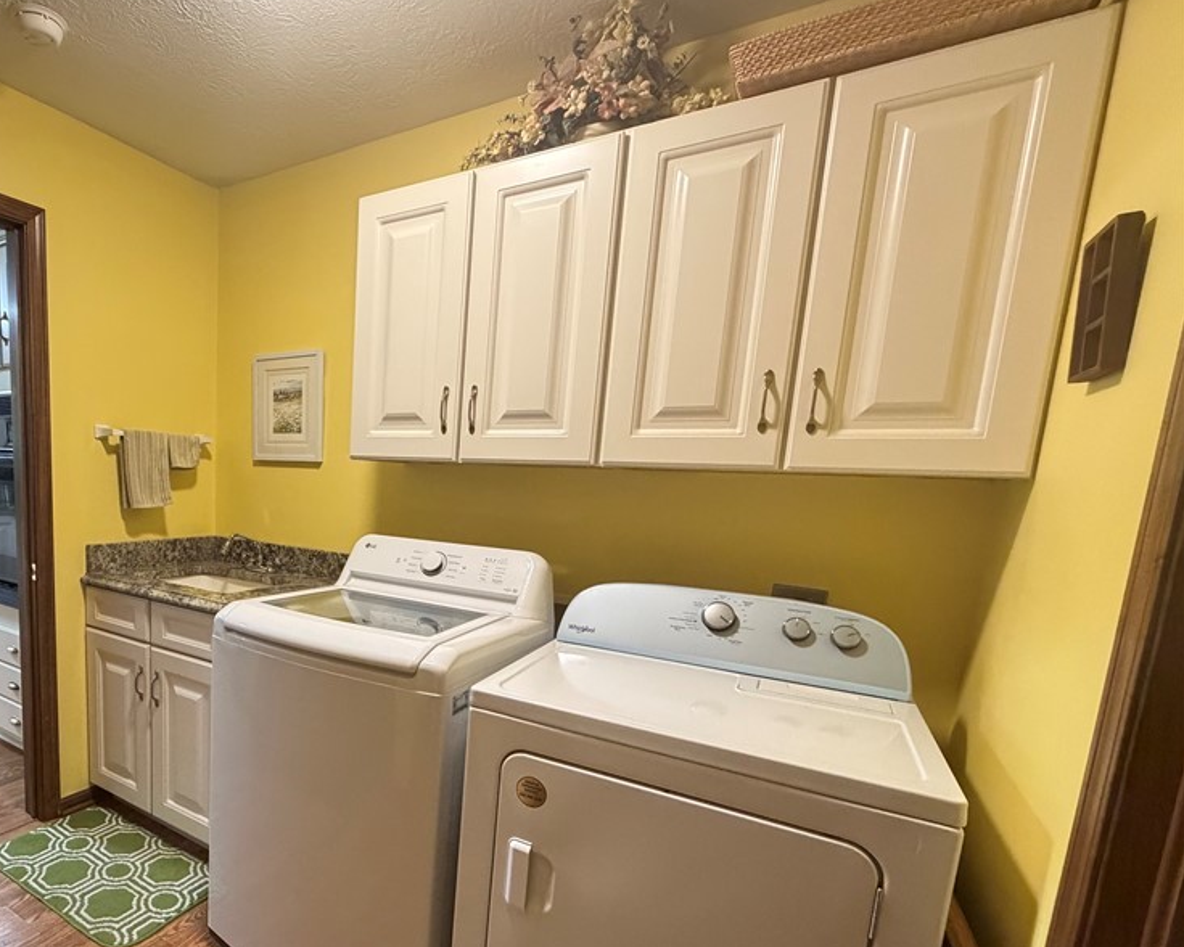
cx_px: 362
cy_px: 571
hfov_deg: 79.5
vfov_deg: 70.1
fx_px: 666
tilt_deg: -8.8
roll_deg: -2.6
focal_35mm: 19
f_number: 2.2
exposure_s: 1/60
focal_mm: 2.22
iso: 640
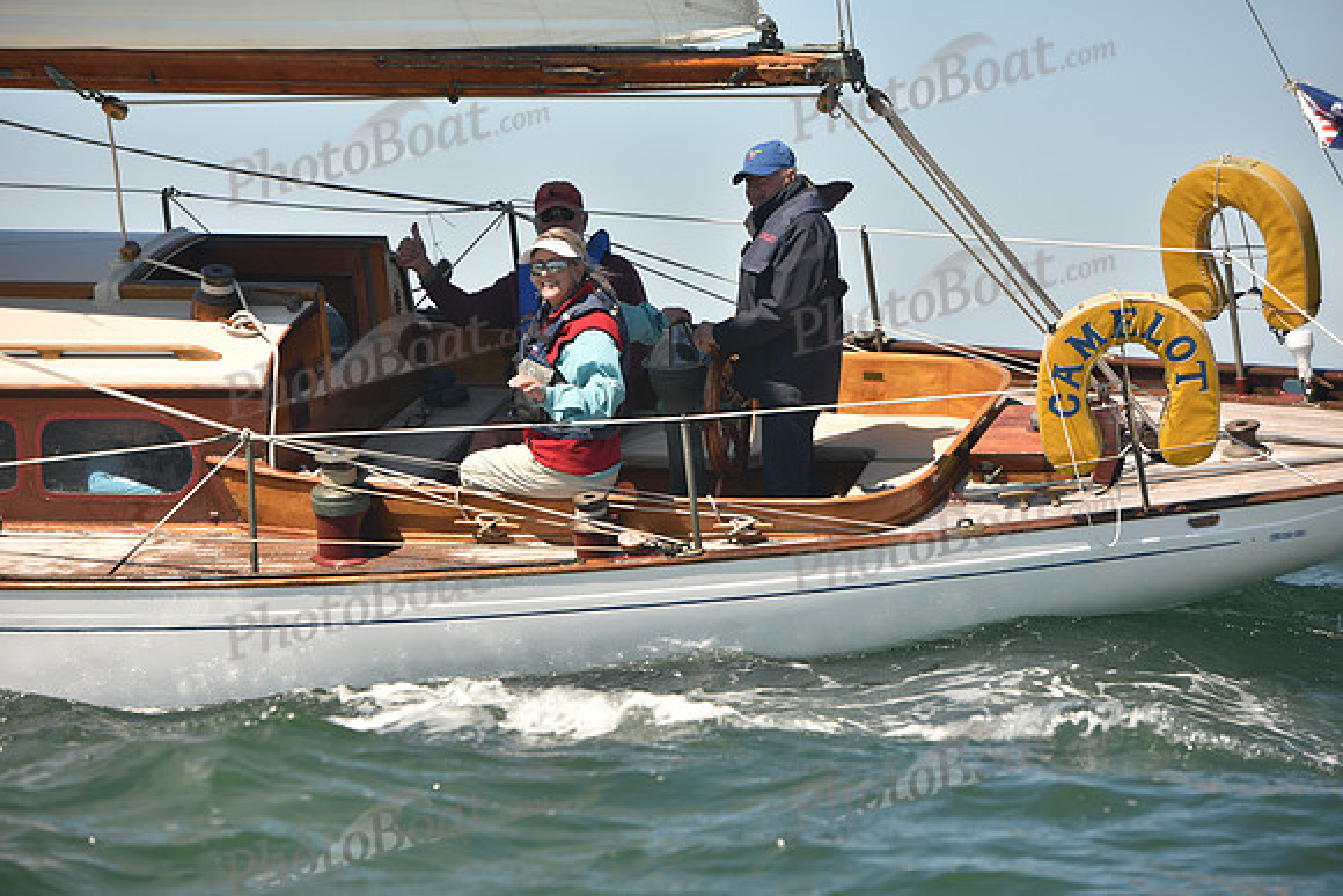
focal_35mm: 160
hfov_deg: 12.8
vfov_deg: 8.6
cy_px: 448
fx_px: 5970
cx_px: 672
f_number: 5
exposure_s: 1/800
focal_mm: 160
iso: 250
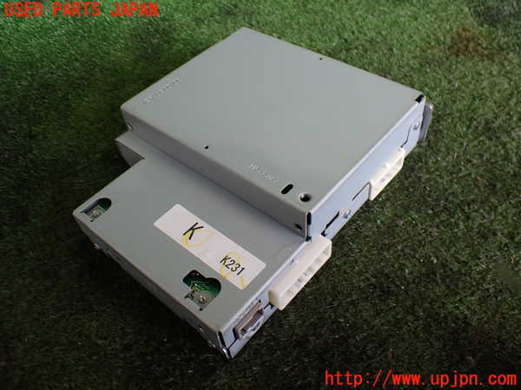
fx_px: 452
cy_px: 195
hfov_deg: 60.0
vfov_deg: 46.8
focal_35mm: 30
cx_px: 260
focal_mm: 5.4
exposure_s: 1/125
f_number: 2.3
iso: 200
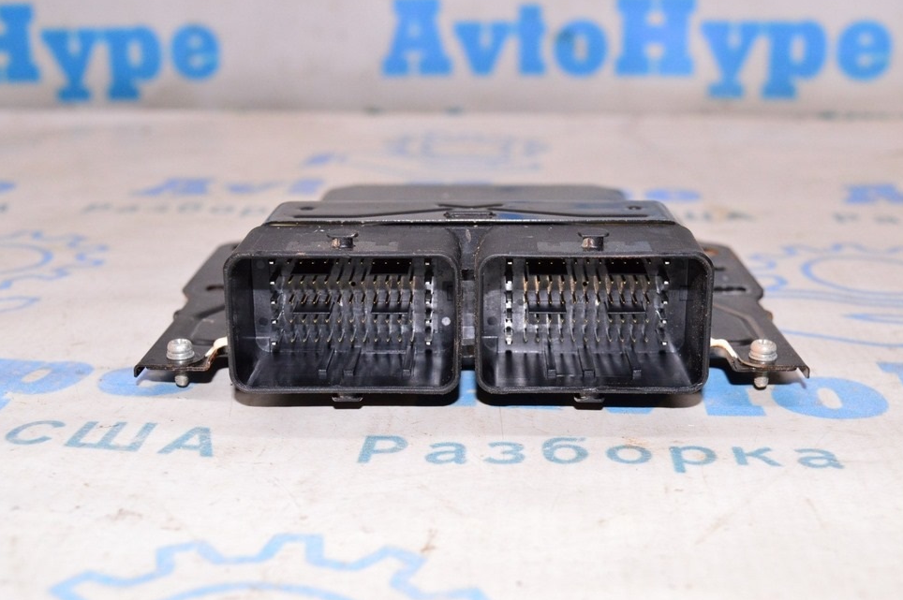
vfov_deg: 26.4
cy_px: 308
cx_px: 449
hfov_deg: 38.9
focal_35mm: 51
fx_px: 1278
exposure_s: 1/125
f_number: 8
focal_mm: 32
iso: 1600
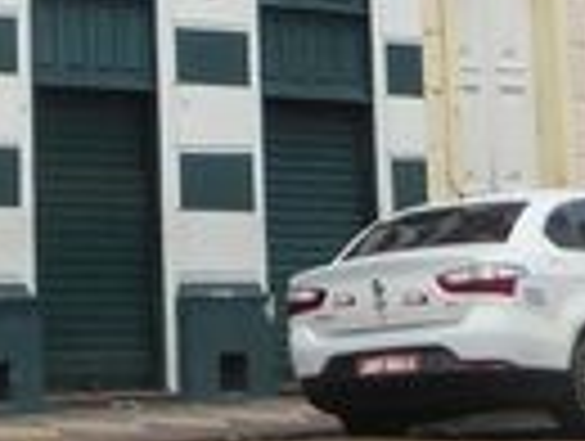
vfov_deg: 7.9
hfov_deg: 10.2
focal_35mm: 178
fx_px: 3014
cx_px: -585
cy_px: -495
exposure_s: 1/640
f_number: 3.5
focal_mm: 5
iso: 125
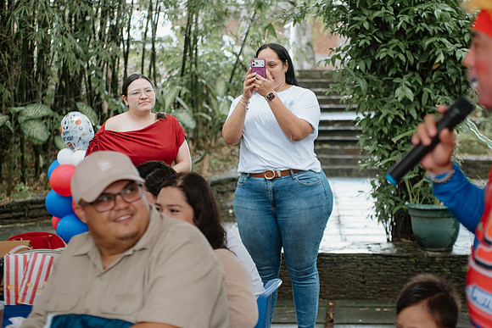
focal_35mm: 82
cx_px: 270
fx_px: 1126
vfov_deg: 16.6
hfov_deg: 24.6
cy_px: 135
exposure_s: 1/160
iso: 800
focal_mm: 70
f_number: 3.5
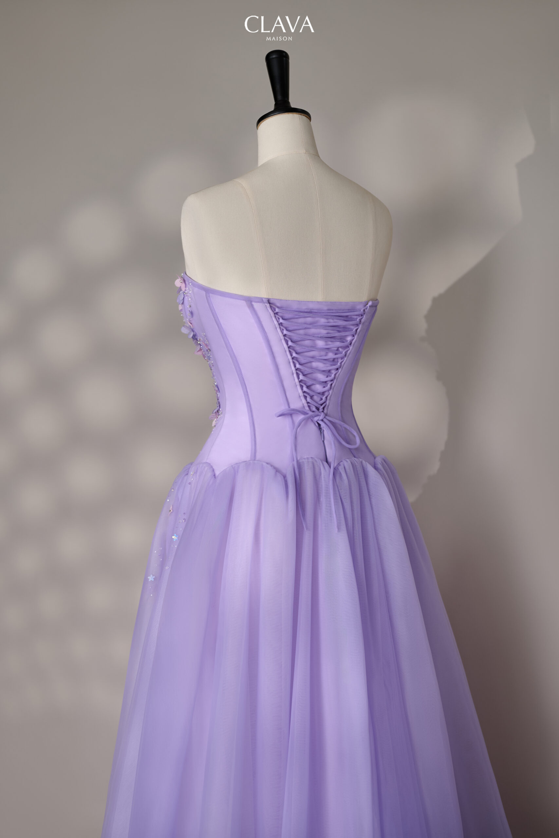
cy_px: 419
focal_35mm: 50
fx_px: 1164
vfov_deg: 39.6
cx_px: 280
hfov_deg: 27.0
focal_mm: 50
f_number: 2.8
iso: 200
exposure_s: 1/125
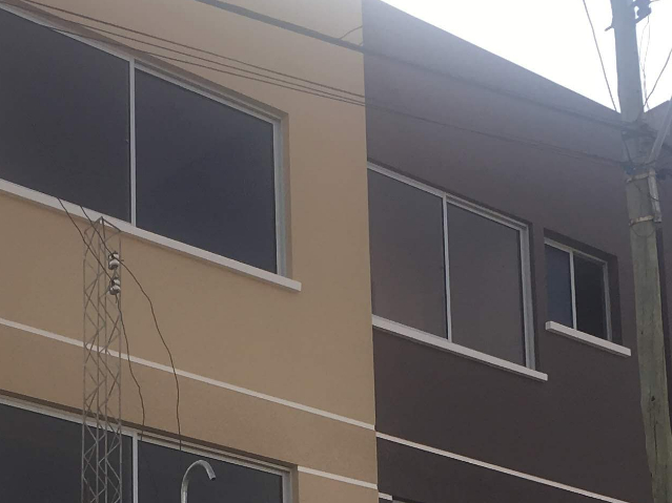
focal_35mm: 93
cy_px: 683
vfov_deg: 15.1
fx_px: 1805
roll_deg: +1.1
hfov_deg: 21.1
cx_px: 262
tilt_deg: +12.2
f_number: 2.2
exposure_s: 1/1068
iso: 25
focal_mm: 4.15
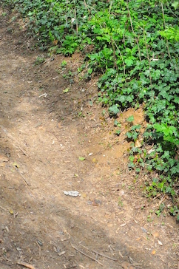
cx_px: 17
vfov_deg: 22.9
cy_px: -105
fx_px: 568
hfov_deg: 17.6
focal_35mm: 76
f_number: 9.5
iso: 800
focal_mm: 18
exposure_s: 1/350
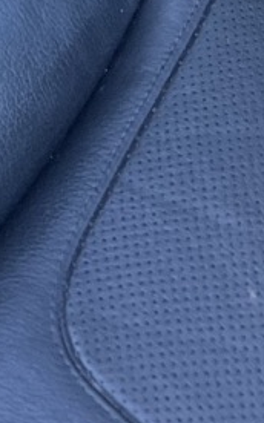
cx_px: -161
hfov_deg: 7.1
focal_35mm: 180
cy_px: -849
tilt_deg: -27.3
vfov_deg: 9.3
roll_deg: -6.4
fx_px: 2076
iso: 50
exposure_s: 1/121
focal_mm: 5.7
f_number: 1.5
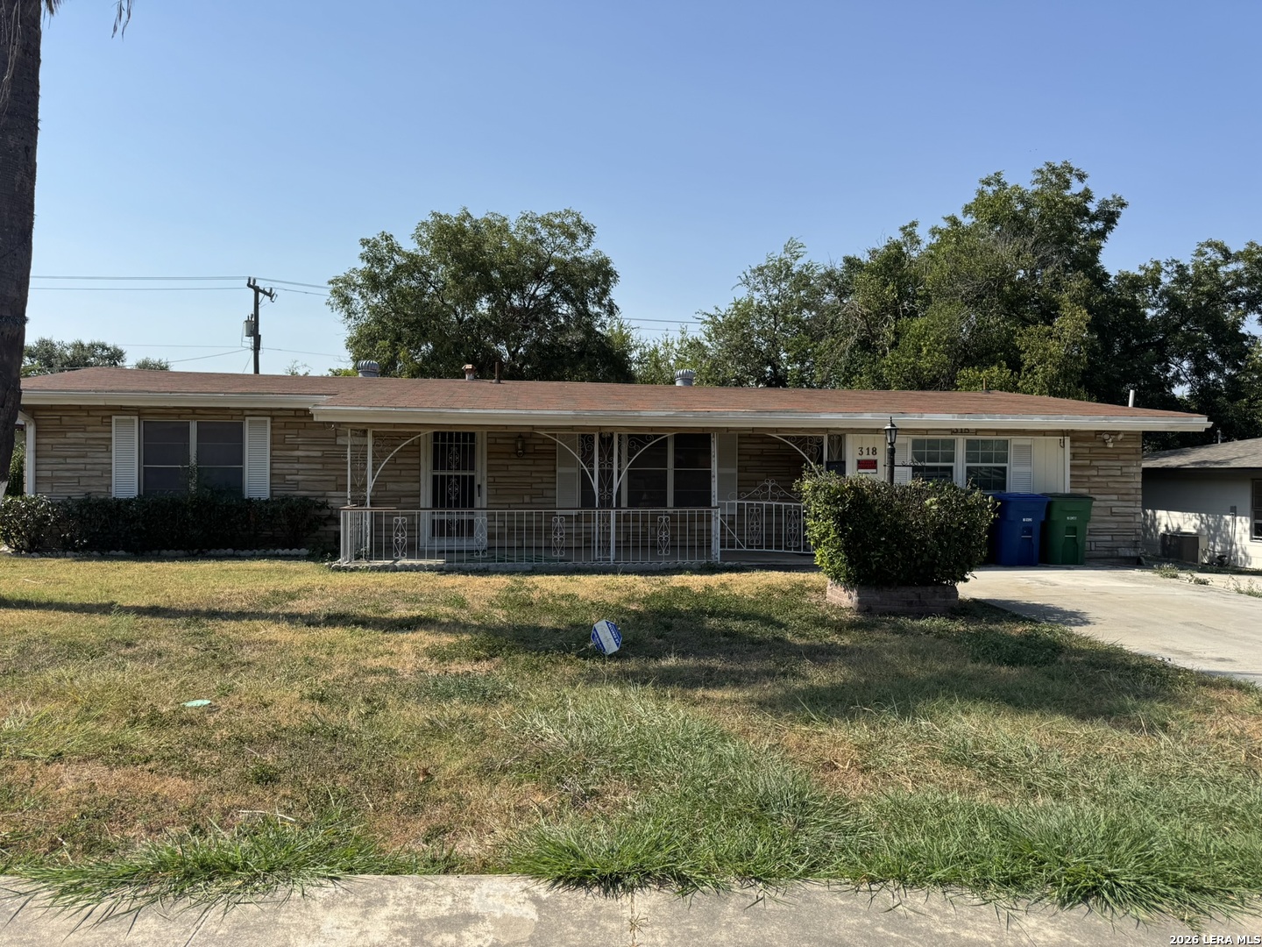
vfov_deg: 56.8
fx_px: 875
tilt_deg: -0.4
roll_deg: -0.6
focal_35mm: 24
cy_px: 474
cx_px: 631
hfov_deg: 71.6
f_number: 1.78
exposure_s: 1/4310
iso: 80
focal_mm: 6.76
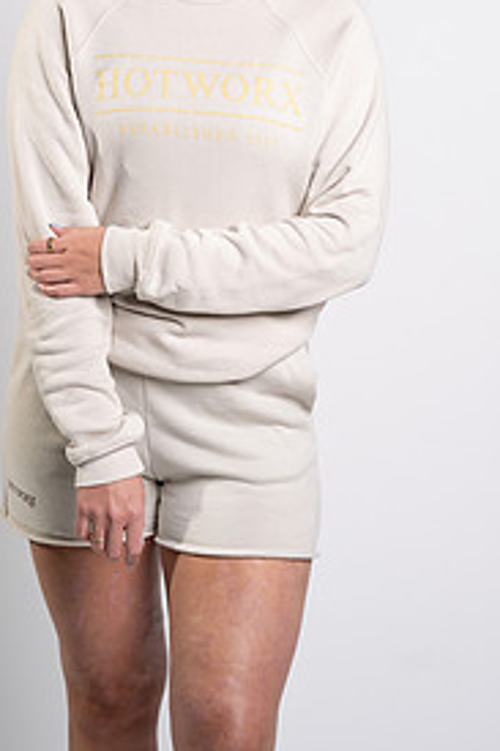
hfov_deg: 9.9
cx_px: 194
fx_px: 2899
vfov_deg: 14.7
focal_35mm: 139
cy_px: 167
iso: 200
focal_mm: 85
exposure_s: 1/160
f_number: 4
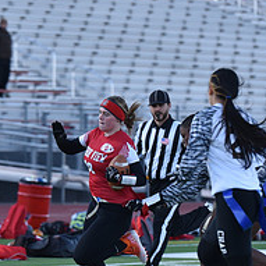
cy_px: 172
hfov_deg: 5.0
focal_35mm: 349
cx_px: 100
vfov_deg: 5.0
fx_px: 3034
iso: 720
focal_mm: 135
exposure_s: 1/1250
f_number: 2.8
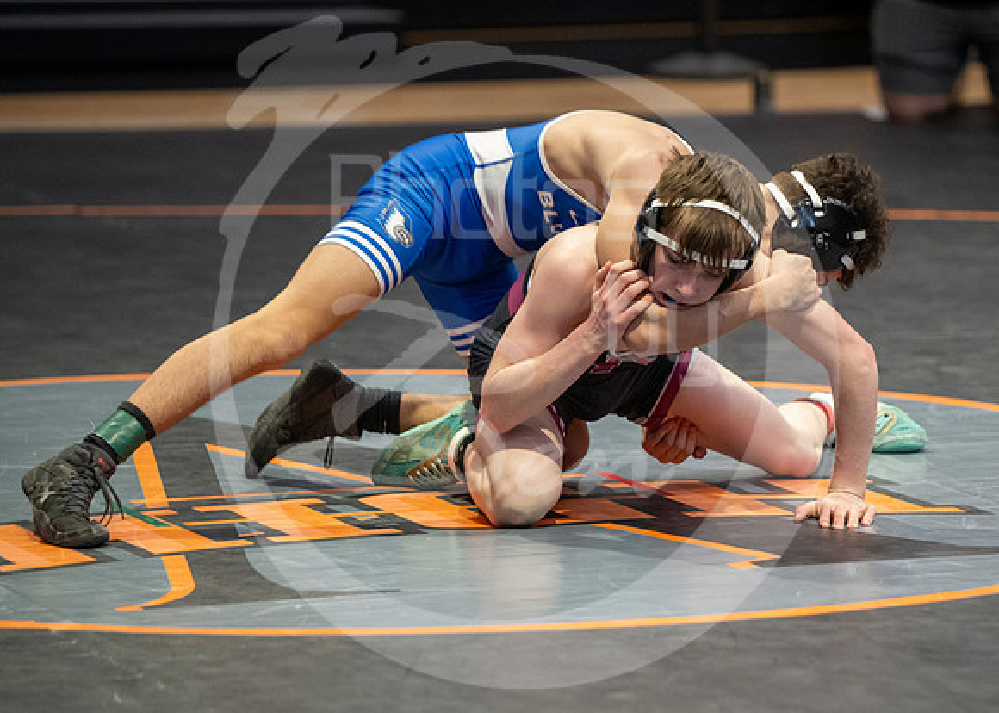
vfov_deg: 6.2
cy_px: 481
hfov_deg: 8.6
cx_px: 661
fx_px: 6612
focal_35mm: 233
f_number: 2.8
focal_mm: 165
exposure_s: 1/1000
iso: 3200
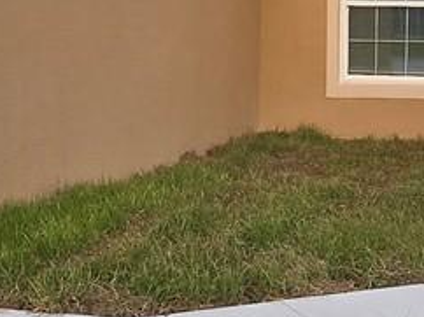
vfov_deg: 16.8
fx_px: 1052
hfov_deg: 22.5
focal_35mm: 86
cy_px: 11
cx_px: 326
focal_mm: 2.2
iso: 50
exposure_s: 1/203
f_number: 2.2
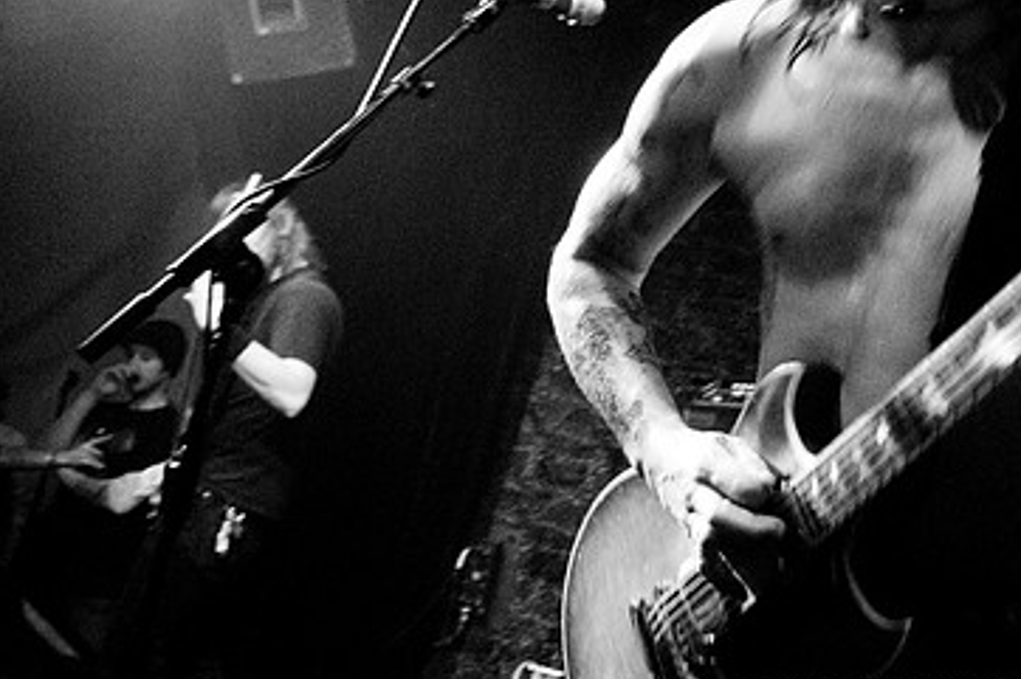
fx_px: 1361
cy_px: 176
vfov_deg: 27.7
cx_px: 558
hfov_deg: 41.1
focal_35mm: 48
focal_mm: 20
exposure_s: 1/50
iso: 1250
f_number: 2.8
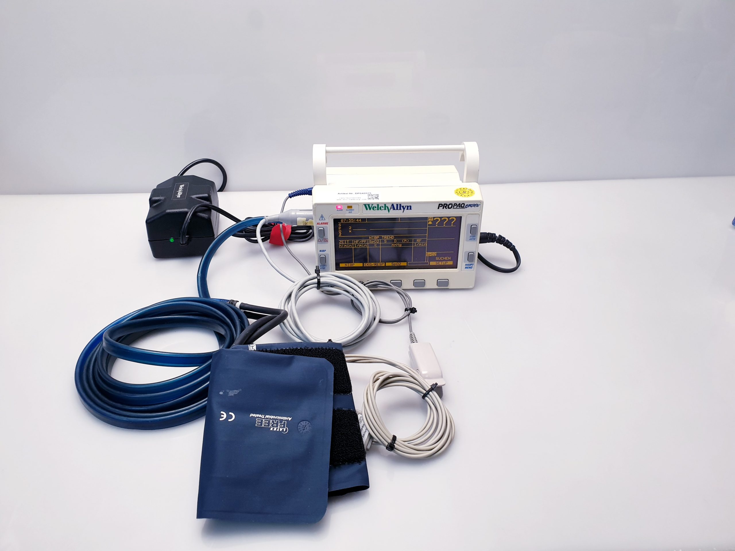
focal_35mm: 26
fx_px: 552
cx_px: 368
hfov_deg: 67.3
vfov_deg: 53.1
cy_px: 276
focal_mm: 4.3
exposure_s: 1/100
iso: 125
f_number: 2.4
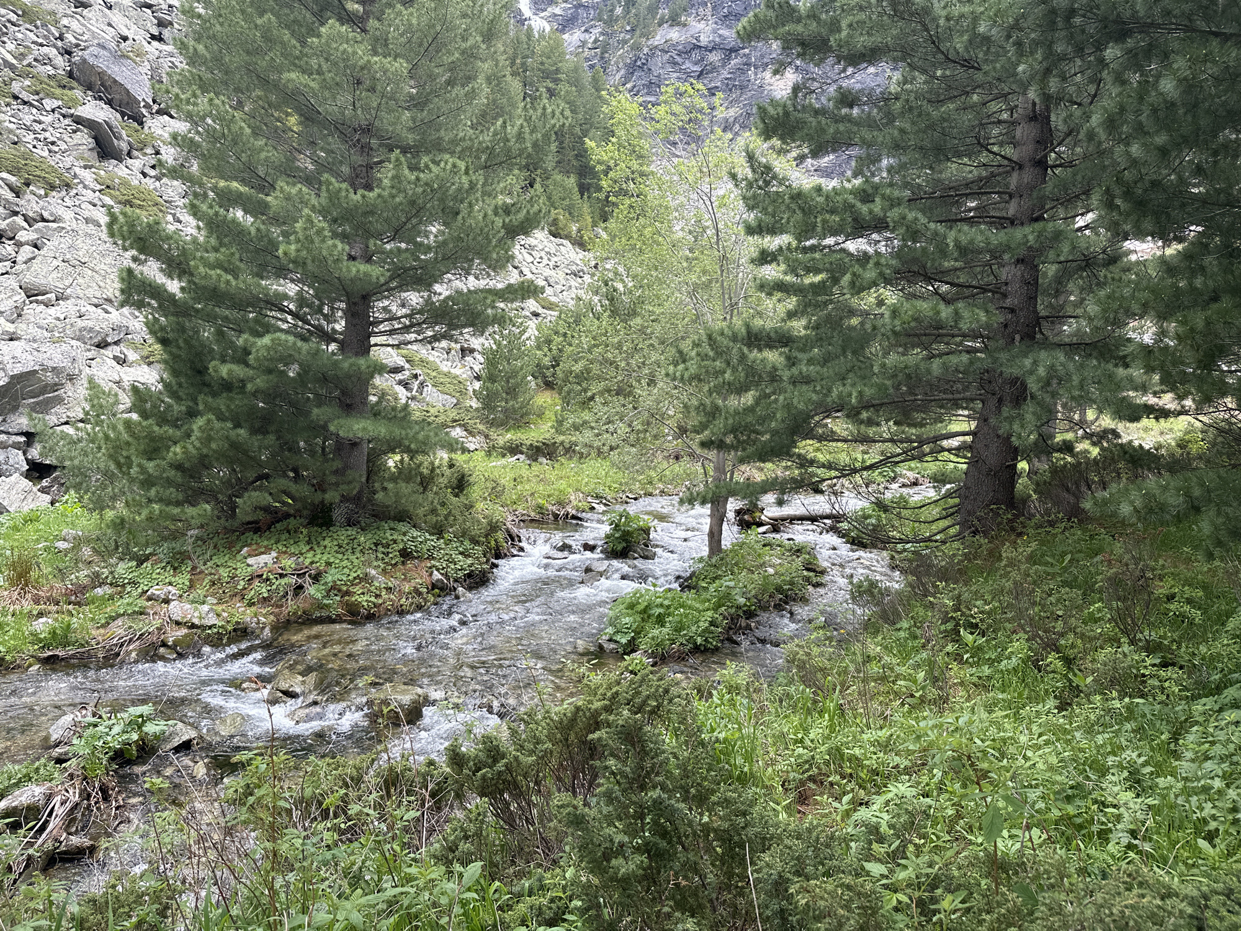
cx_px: 620
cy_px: 466
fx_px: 860
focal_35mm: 24
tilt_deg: -5.1
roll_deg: -4.9
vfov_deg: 56.8
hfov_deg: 71.6
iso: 80
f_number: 1.78
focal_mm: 6.86
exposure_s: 1/564
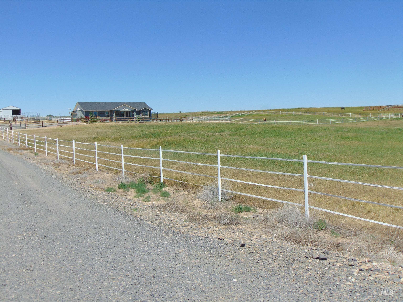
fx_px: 454
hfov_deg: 47.9
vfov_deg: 36.8
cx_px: 202
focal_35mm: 39
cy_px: 151
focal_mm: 6.9
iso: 80
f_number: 8.5
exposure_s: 1/250
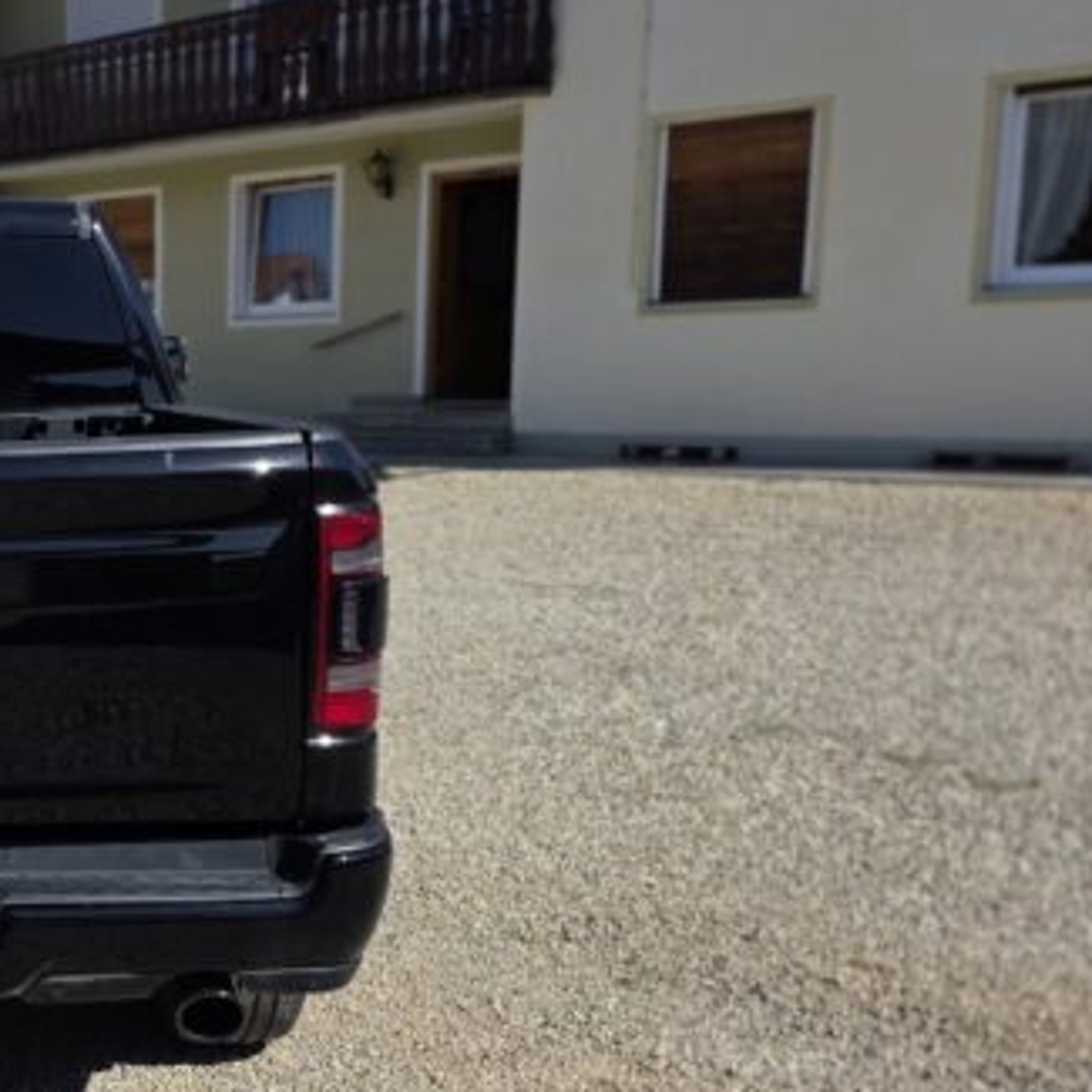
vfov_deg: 33.9
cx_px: -175
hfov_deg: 29.8
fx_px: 1785
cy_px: 672
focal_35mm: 50
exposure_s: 1/7333
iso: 80
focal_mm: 6.25
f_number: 1.7
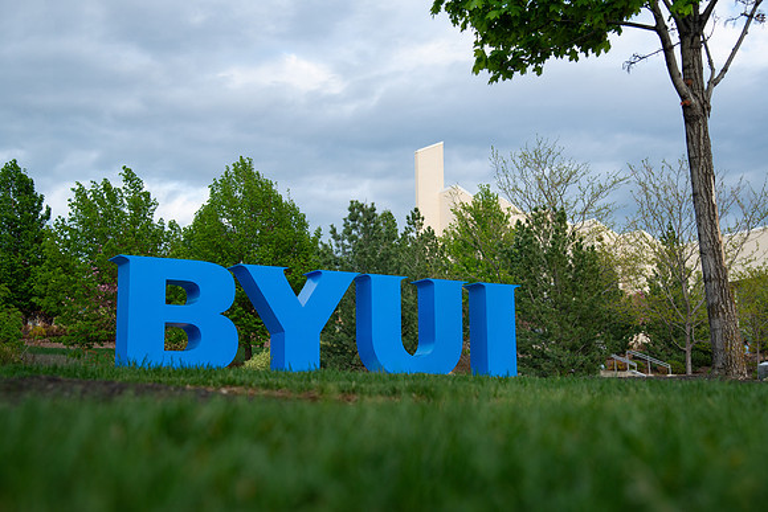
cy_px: 256
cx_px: 384
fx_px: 1143
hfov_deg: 37.2
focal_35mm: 54
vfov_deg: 25.3
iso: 320
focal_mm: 50
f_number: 5
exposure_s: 1/400
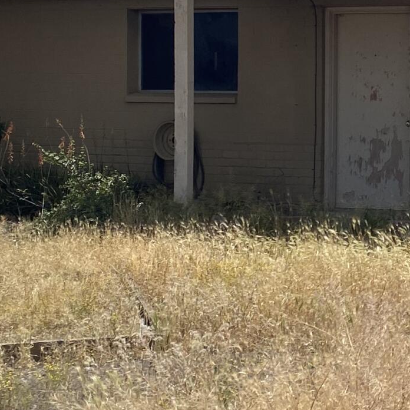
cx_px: 550
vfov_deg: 17.5
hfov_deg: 16.5
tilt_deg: -0.5
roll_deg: -1.1
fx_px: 1327
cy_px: 111
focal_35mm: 99
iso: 32
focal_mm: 4.25
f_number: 1.8
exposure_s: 1/4115
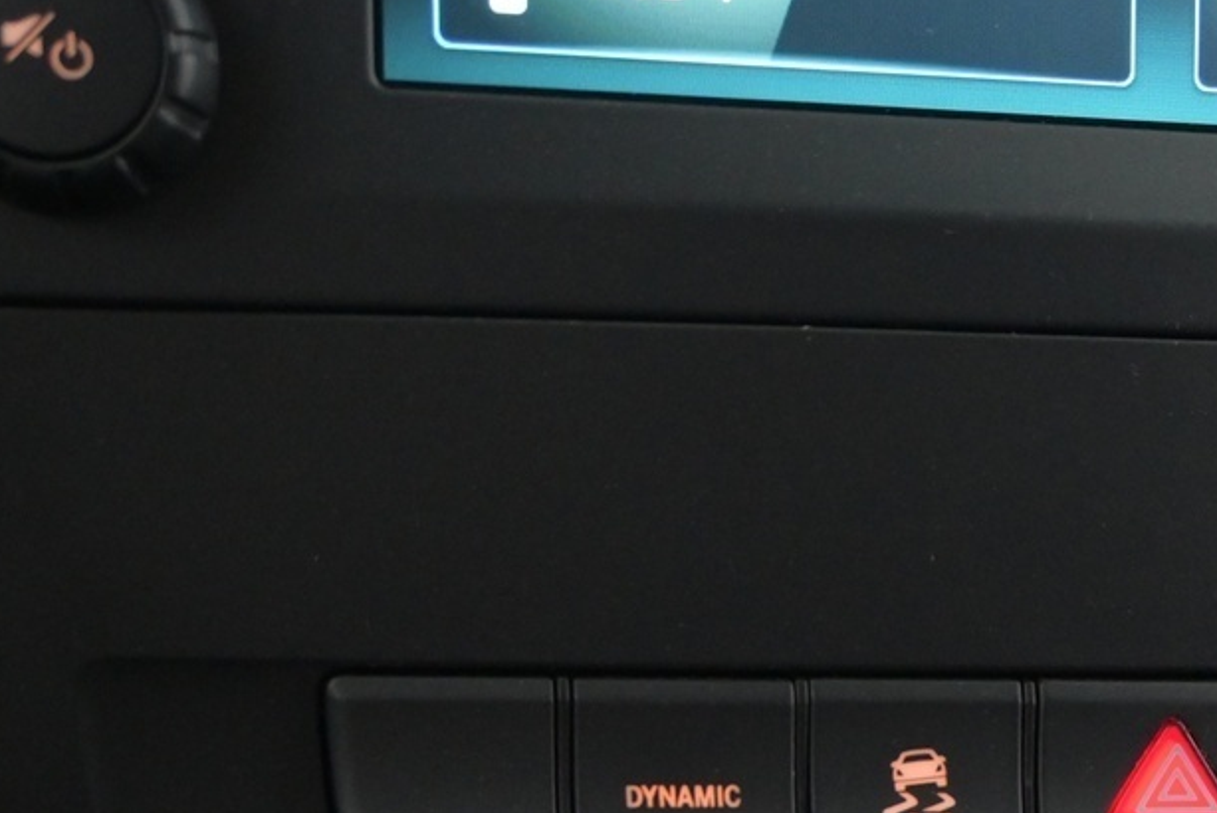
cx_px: 1116
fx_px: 3009
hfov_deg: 22.3
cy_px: 1021
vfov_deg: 14.8
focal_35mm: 89
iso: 2800
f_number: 4
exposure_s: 1/40
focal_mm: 22.5
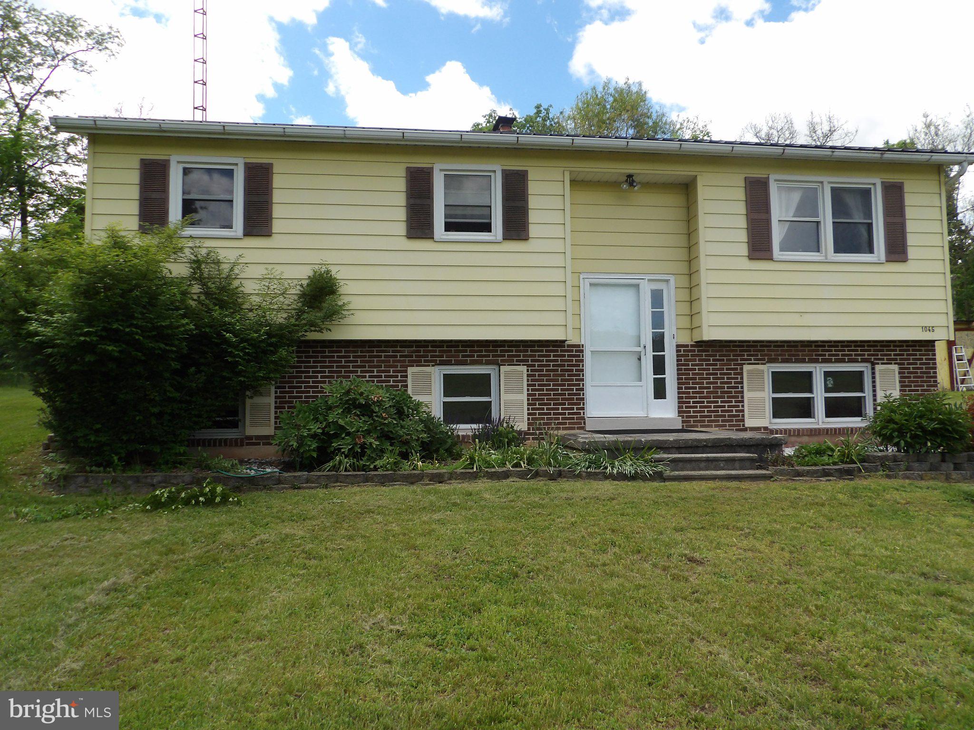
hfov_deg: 71.6
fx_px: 675
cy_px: 365
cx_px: 487
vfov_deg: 56.8
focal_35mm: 24
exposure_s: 1/761
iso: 100
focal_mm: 4.3
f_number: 2.8
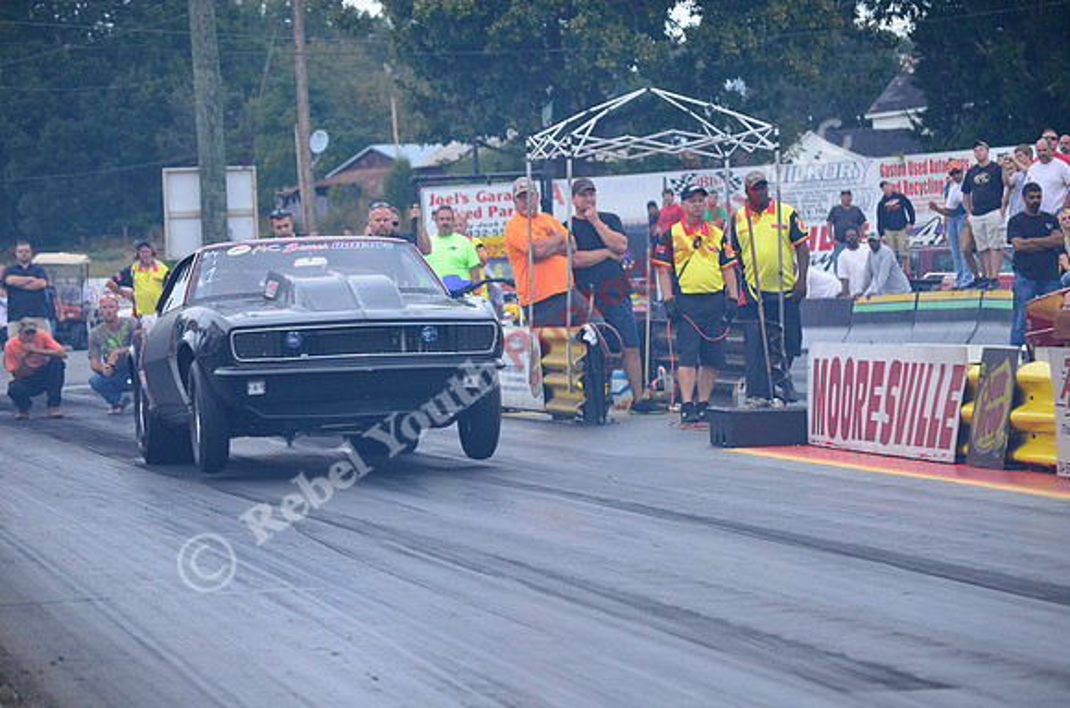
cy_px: 354
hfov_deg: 14.9
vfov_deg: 9.9
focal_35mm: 138
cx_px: 535
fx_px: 4093
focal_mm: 92
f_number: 5.6
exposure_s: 1/500
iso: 1000
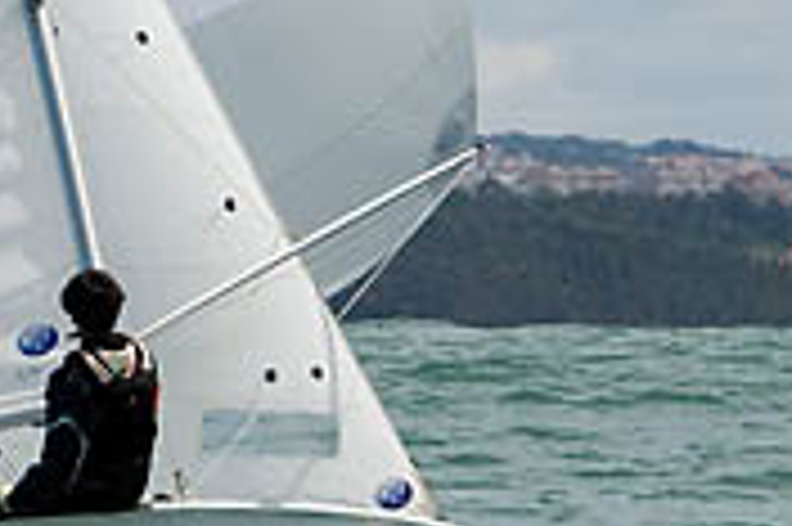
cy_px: -76
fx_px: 9781
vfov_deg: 3.1
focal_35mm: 445
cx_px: -40
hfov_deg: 4.6
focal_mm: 90
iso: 200
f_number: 8
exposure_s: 1/1000
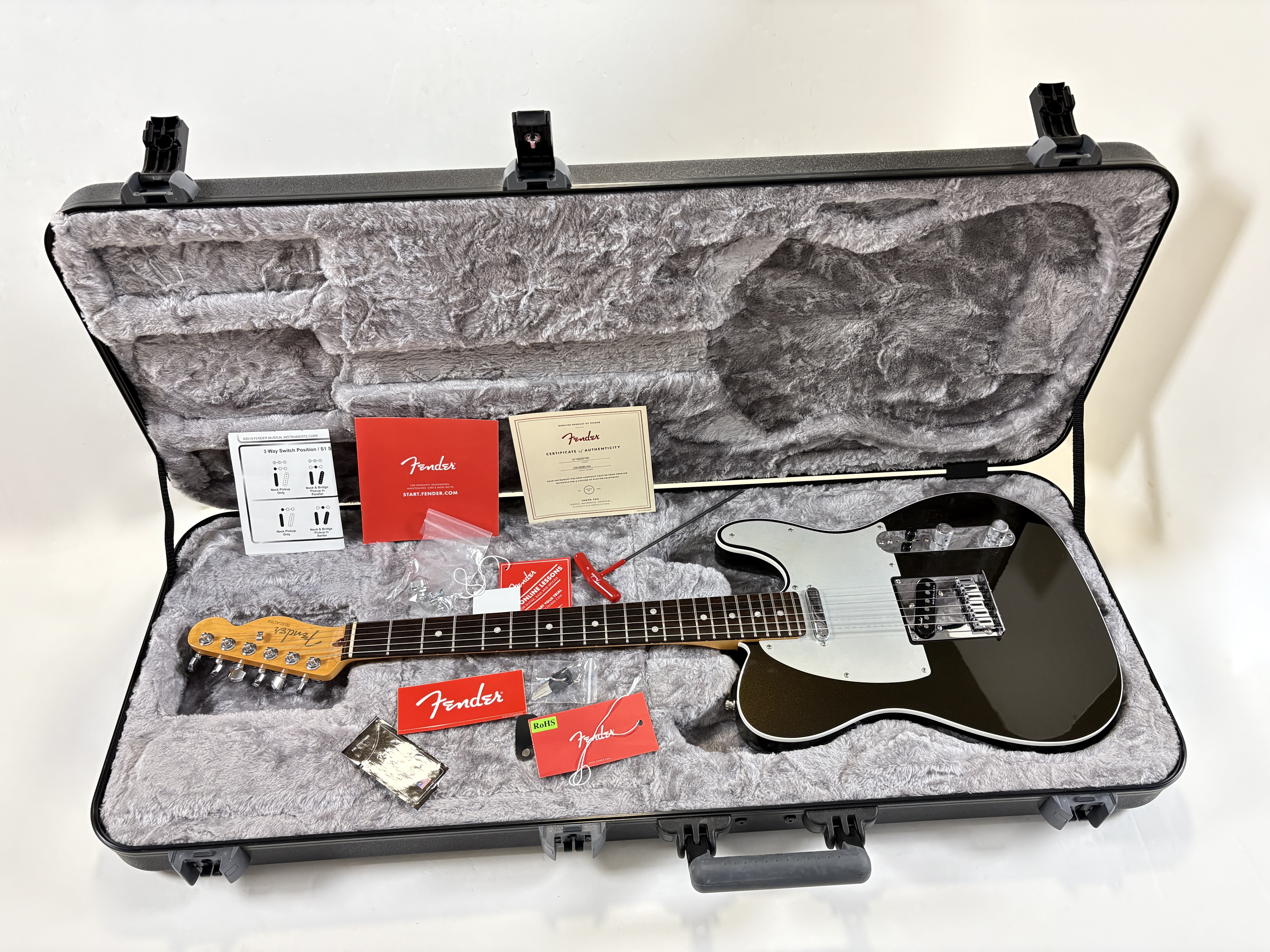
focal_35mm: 26
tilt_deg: -48.8
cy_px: 476
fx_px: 954
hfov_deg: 67.3
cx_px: 635
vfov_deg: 53.1
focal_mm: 5.96
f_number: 1.6
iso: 320
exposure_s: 1/50
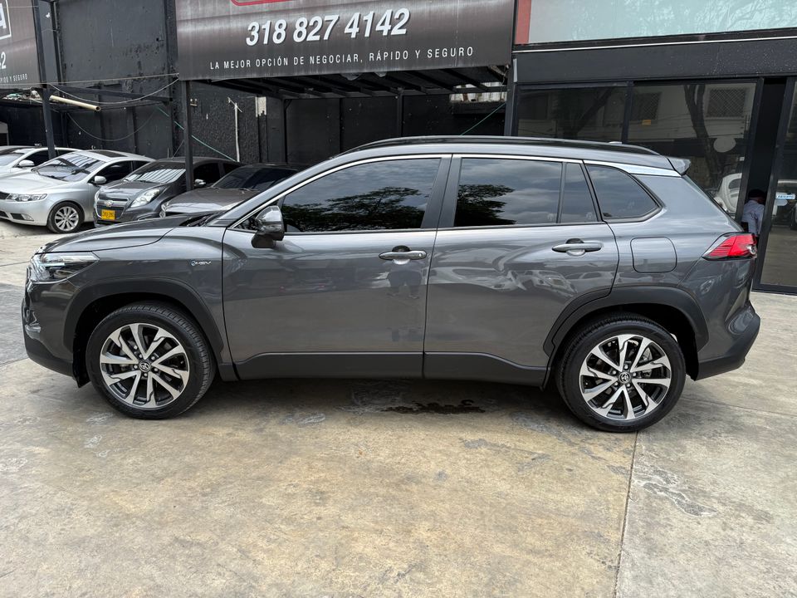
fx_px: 553
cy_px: 299
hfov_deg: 71.6
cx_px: 398
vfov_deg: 56.8
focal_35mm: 24
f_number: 1.78
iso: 80
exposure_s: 1/1770
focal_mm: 6.76
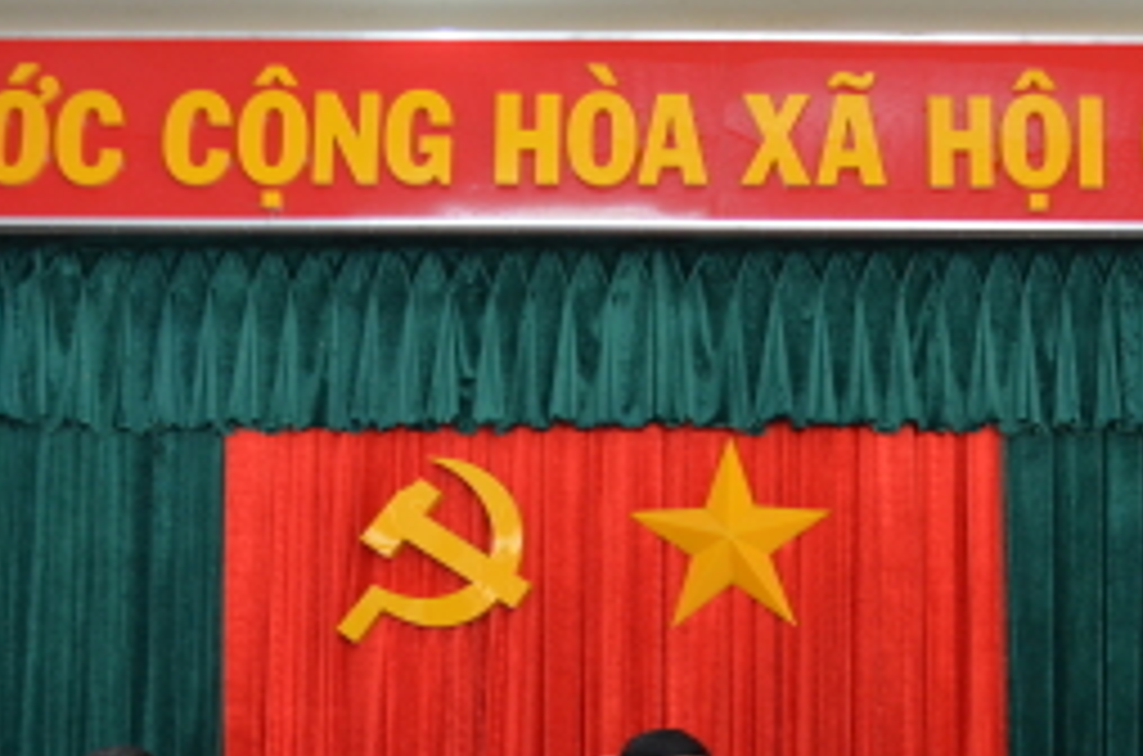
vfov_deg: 14.8
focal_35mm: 91
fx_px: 2882
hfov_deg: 22.4
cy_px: 630
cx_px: 752
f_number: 4.5
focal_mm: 28
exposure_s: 1/30
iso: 800
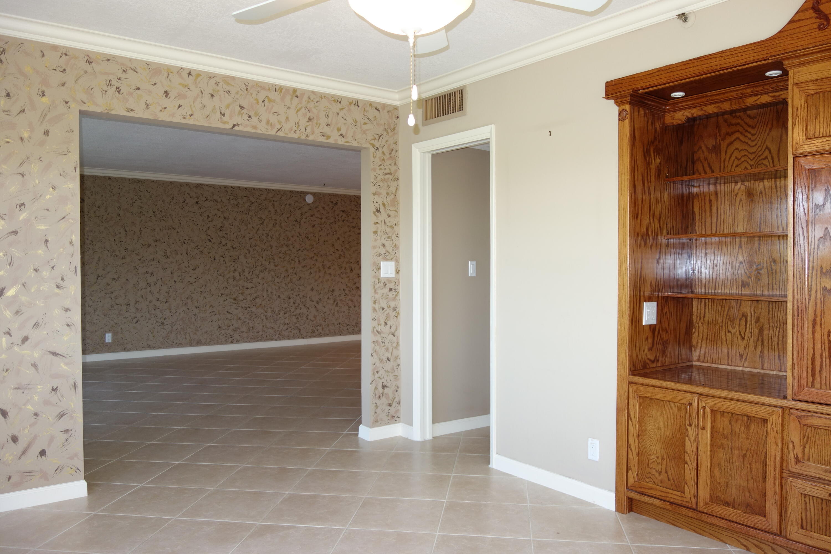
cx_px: 416
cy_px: 277
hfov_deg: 65.5
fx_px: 646
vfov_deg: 46.4
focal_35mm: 28
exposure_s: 1/80
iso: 125
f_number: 1.8
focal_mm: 10.4
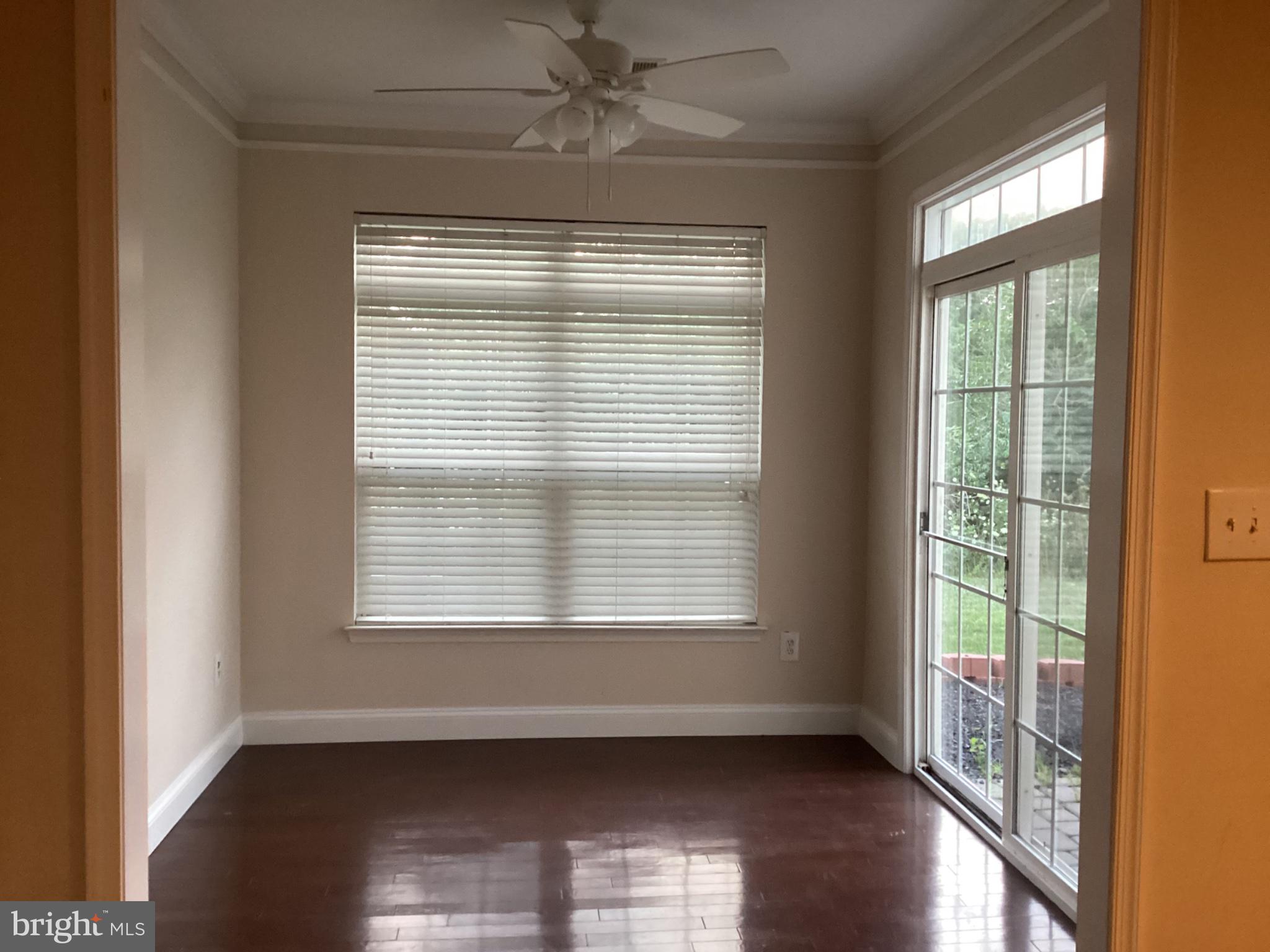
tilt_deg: -3.8
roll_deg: -0.6
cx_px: 635
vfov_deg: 45.4
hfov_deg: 58.4
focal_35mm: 31
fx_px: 1137
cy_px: 476
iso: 250
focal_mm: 3.3
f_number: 2.4
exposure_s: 1/40
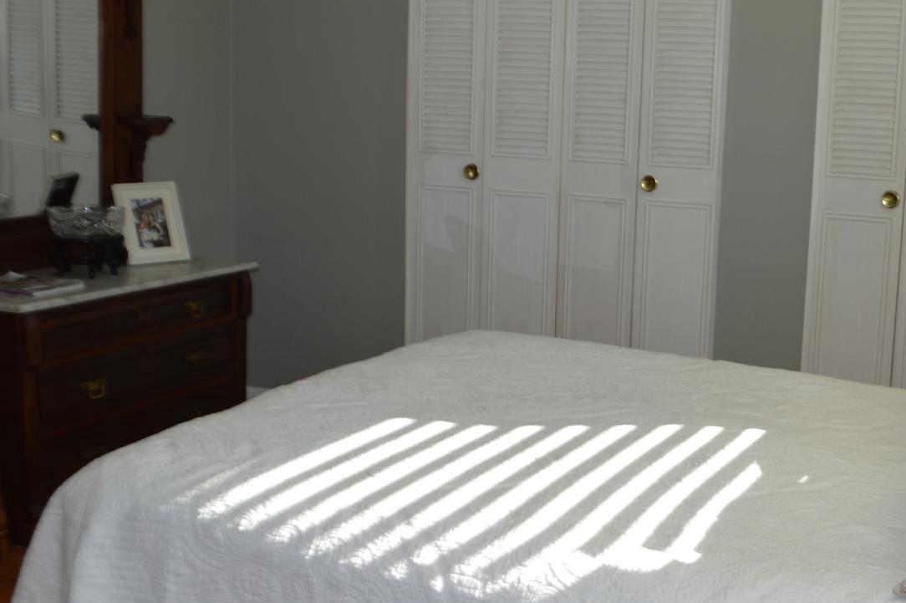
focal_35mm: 51
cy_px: 312
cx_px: 615
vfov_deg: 26.4
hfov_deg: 38.4
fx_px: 1282
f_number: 4
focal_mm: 18
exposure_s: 1/160
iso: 100
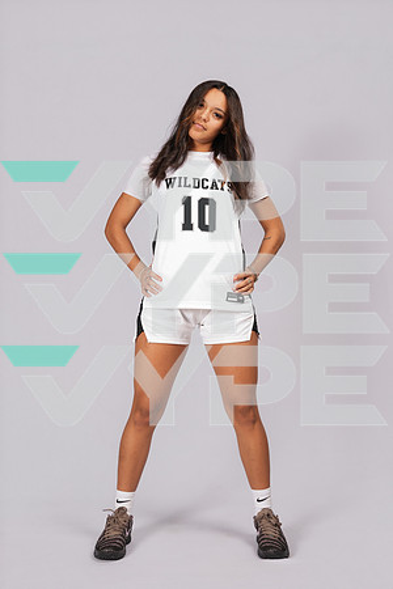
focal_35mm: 42
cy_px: 294
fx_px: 688
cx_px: 196
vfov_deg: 46.4
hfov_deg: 31.9
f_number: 8
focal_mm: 42
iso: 250
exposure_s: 1/200
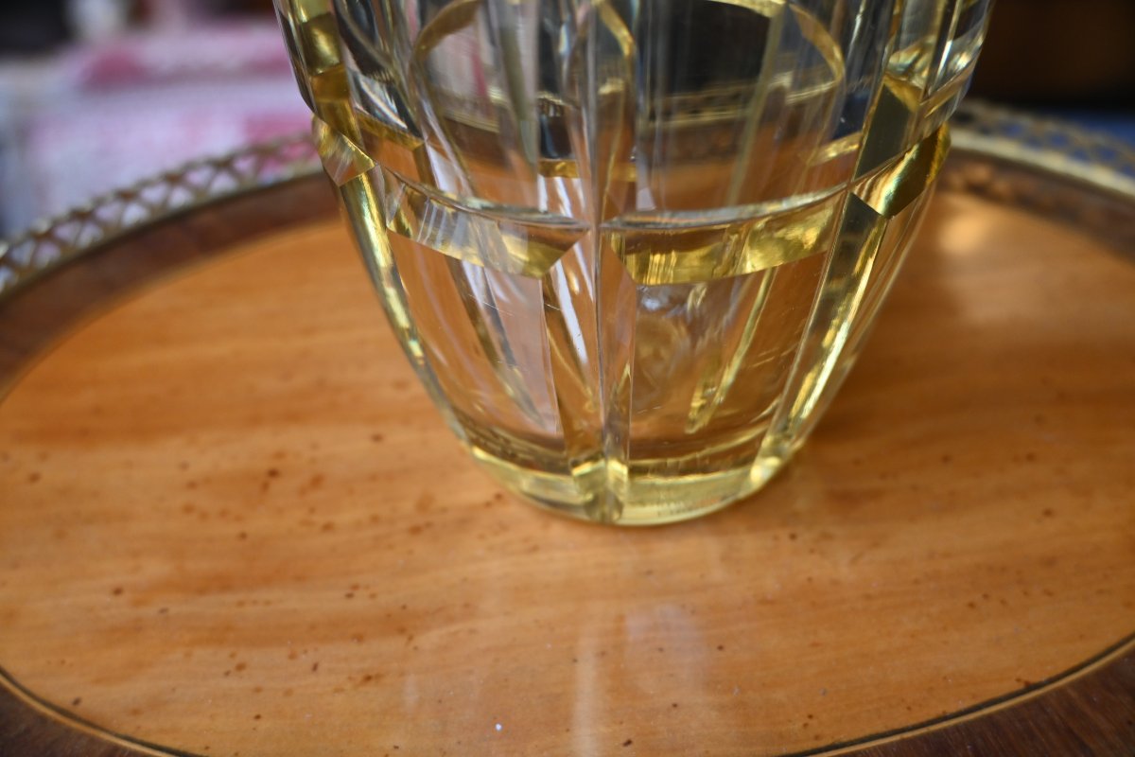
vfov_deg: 28.5
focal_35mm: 47
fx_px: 1490
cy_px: 378
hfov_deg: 41.7
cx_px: 568
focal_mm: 31.5
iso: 500
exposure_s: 1/125
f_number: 4
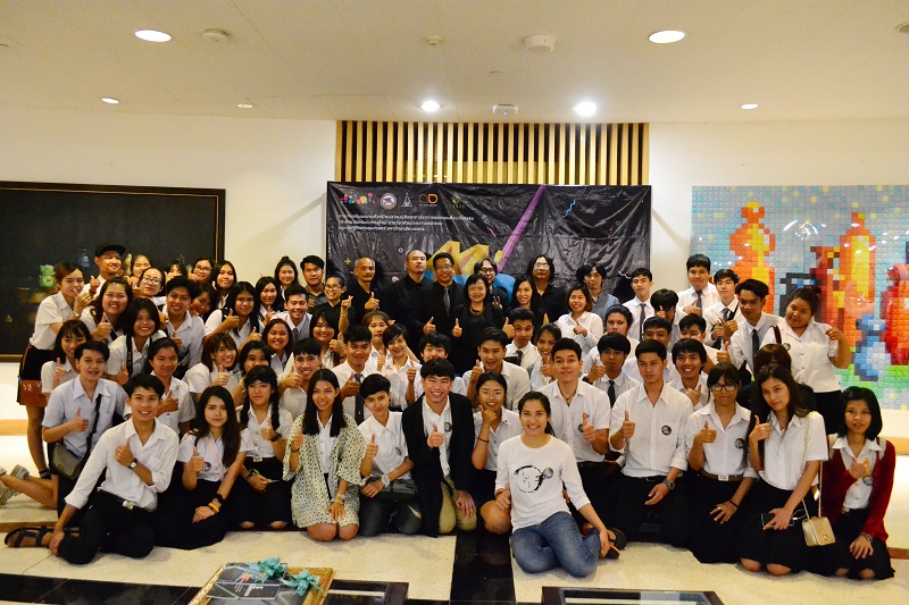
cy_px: 302
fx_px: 682
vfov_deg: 47.9
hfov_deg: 67.4
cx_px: 454
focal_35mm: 27
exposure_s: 1/100
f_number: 5
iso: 6400
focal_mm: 18
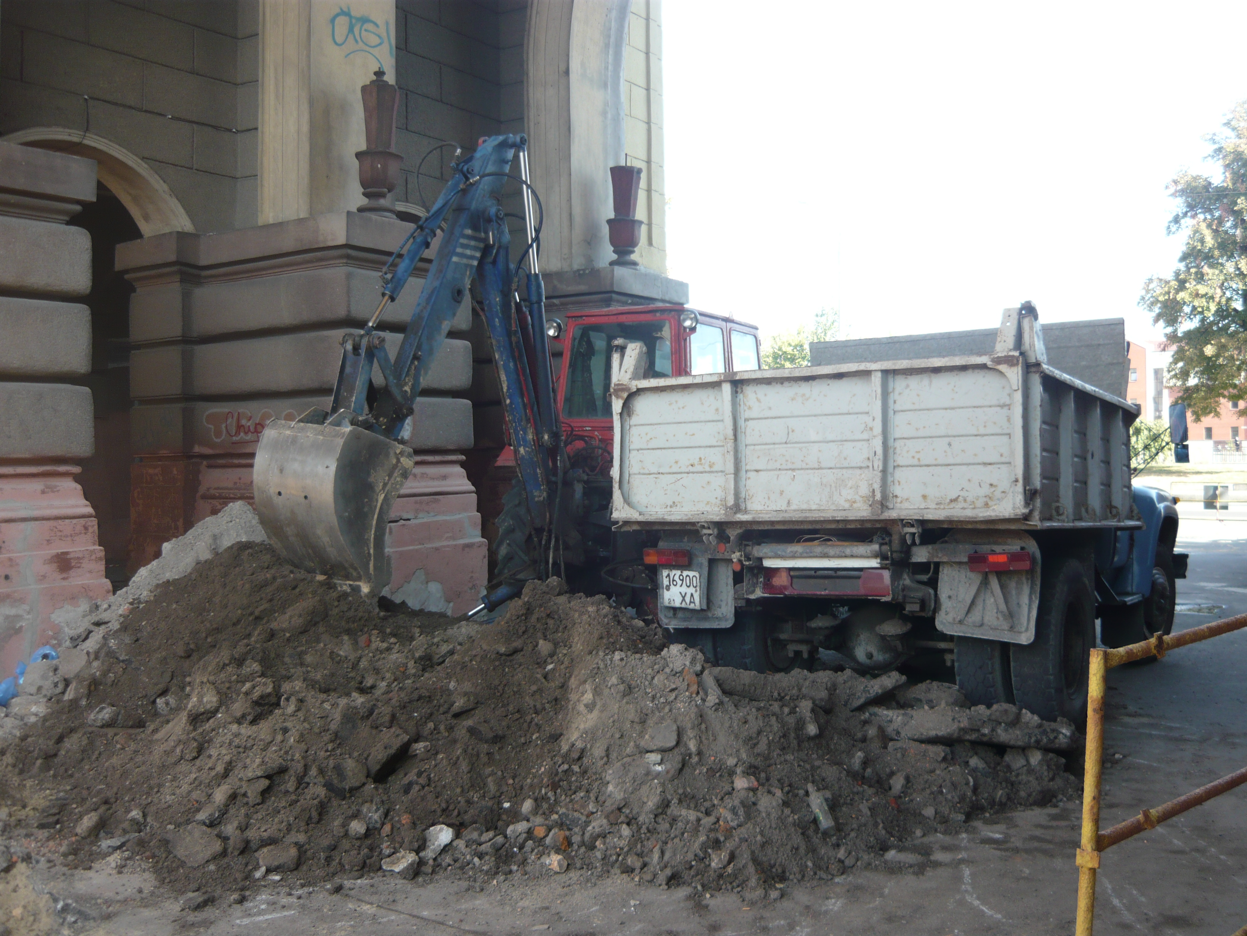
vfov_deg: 42.9
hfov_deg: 55.4
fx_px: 1189
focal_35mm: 33
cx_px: 624
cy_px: 468
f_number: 2.8
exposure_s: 1/125
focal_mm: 5.5
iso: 100
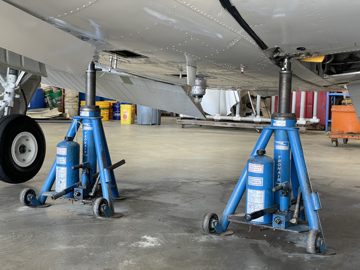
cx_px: 180
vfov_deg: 28.0
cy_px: 135
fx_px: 541
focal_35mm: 52
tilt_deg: -4.4
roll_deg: -1.1
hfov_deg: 36.8
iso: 160
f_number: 2
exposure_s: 1/120
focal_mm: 6
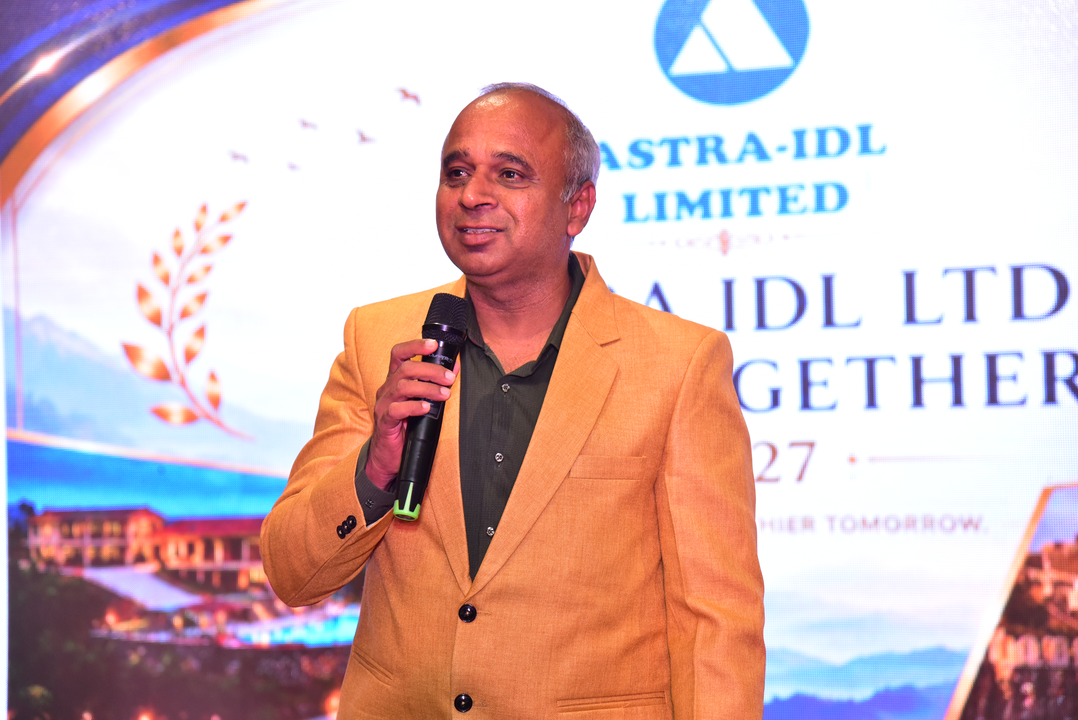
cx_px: 539
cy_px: 360
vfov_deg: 13.7
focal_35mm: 100
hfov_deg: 20.4
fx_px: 2995
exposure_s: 1/100
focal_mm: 100
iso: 2500
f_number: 4.5
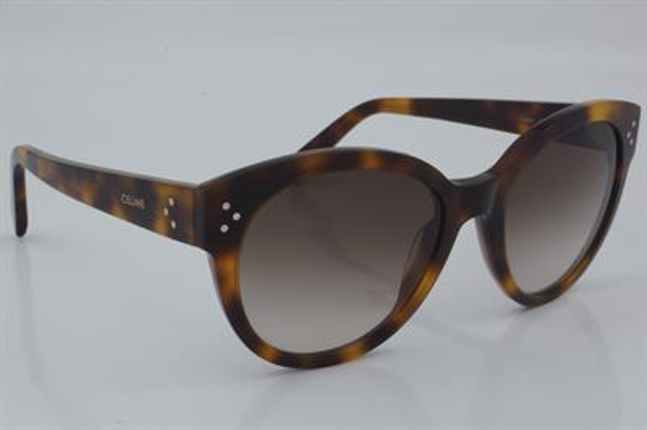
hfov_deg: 27.0
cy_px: 215
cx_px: 324
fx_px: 1347
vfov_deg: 18.2
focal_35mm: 75
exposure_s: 1/4
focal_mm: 50
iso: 100
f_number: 32
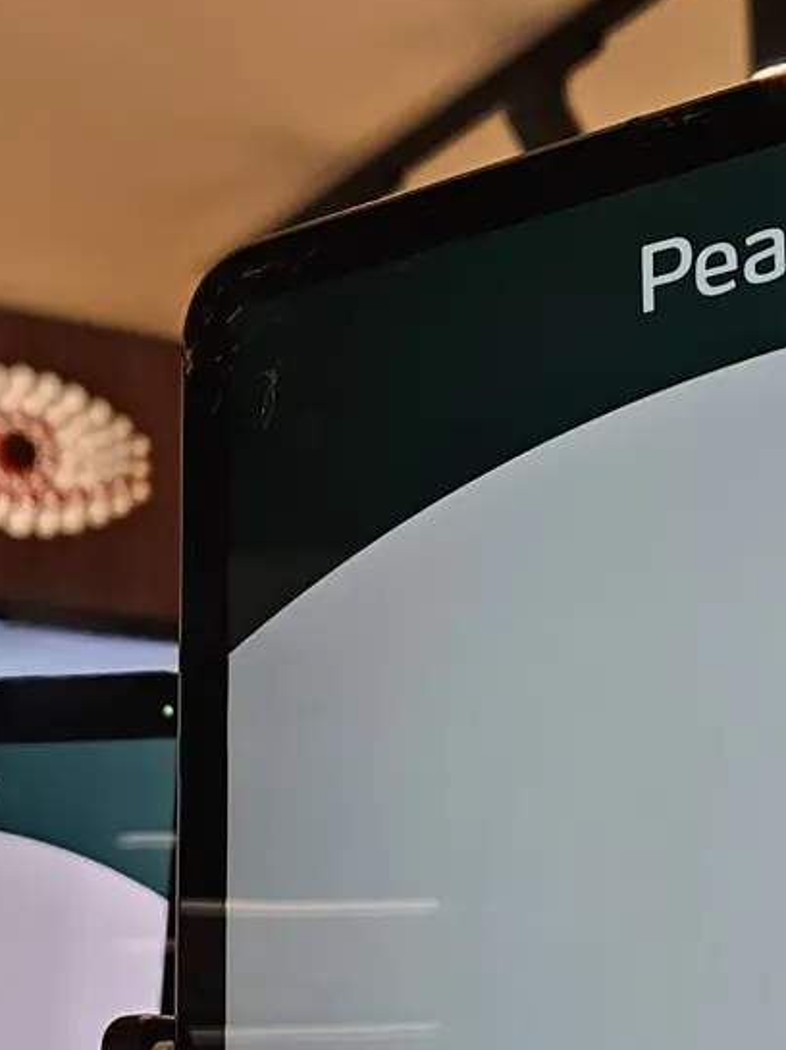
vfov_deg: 24.9
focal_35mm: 78
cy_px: 718
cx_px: 305
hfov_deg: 18.9
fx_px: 2364
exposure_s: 1/55
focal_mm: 5.4
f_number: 1.8
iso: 40
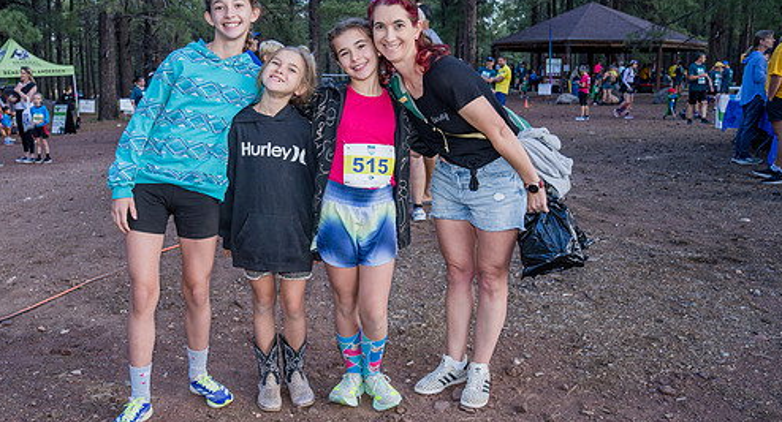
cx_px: 344
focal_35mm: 30
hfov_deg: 64.6
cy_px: 199
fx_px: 616
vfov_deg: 37.8
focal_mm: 24
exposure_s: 1/125
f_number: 5
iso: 320
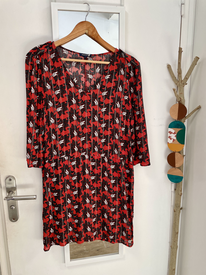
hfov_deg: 53.1
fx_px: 206
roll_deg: +2.0
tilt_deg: -10.8
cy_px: 138
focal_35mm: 26
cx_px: 103
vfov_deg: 67.3
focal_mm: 4.2
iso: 64
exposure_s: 1/100
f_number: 1.6
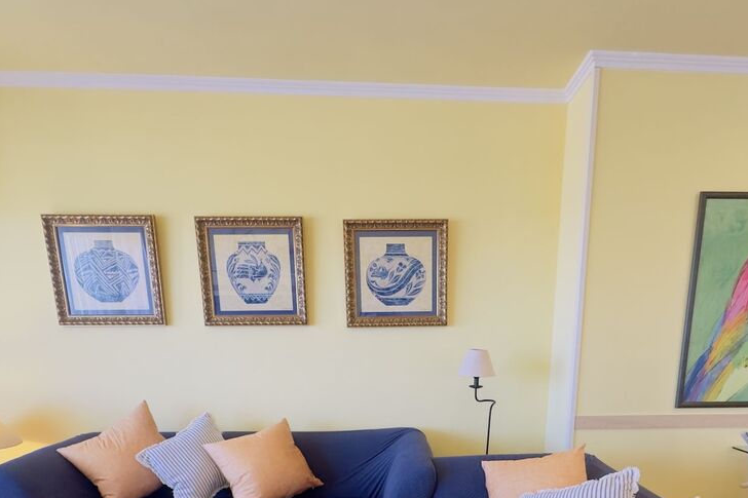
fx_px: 499
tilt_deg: -11.5
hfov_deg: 73.7
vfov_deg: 48.8
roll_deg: -0.1
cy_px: 426
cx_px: 401
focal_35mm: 24
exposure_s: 1/100
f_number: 2.2
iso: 200
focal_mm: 2.22
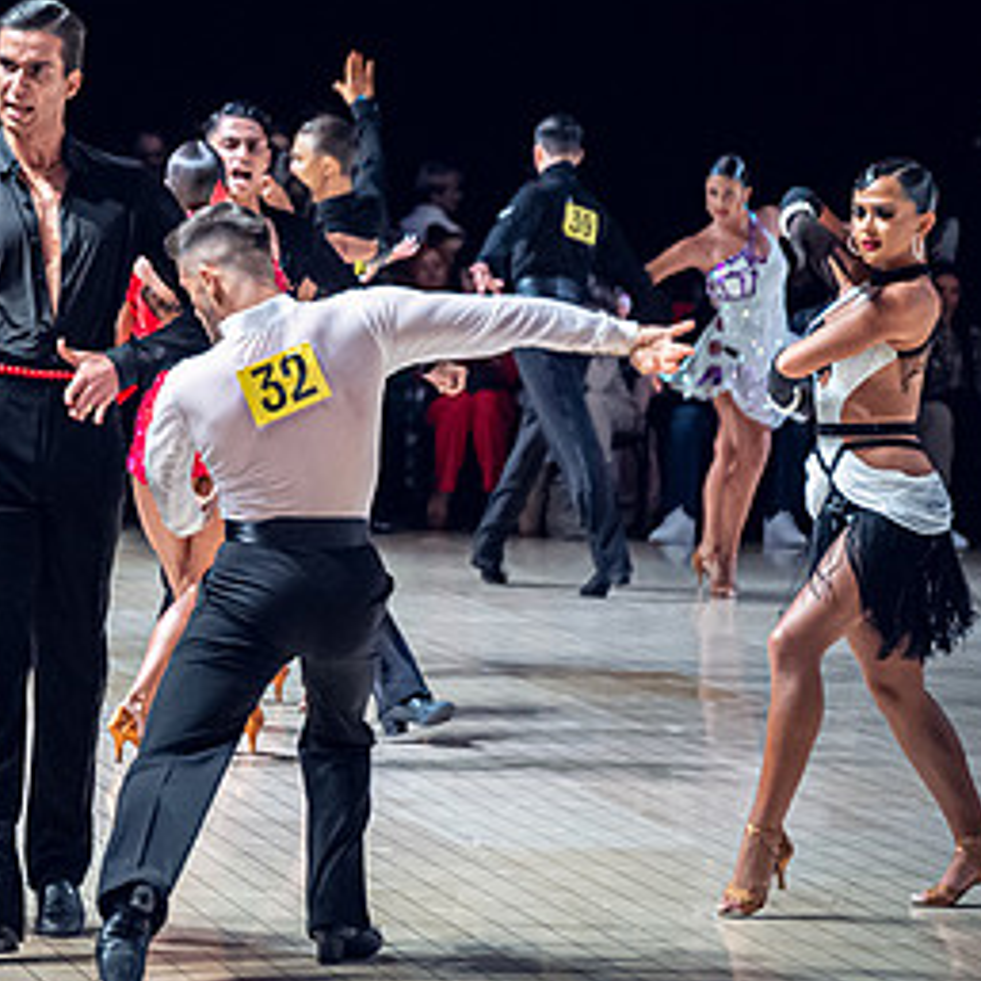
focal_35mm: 229
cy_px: 334
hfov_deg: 7.6
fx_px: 7342
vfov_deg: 7.6
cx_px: -100
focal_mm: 116
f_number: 3.8
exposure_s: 1/400
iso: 9000
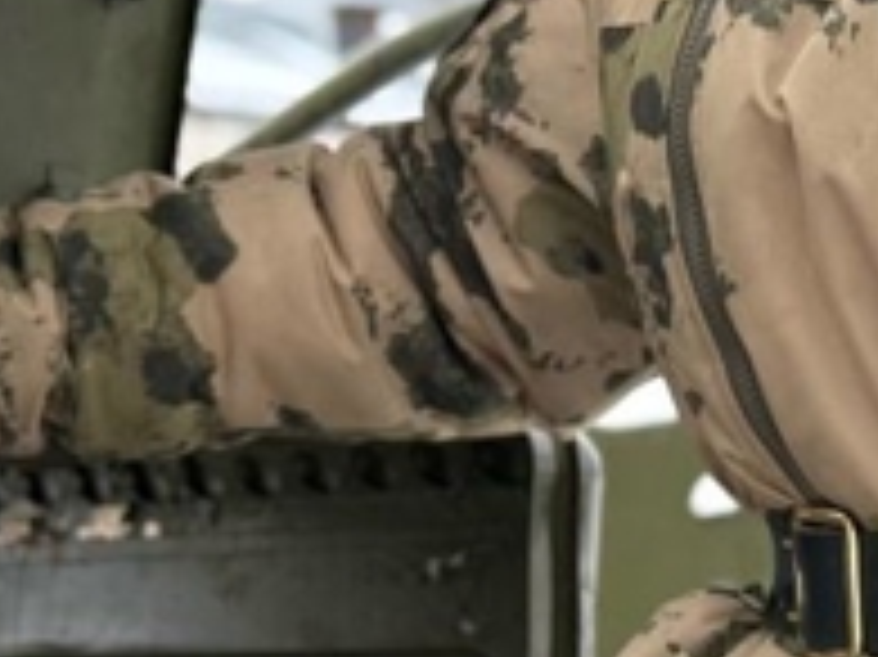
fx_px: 4157
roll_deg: +2.8
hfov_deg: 12.1
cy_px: 50
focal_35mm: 164
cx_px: 520
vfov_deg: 9.0
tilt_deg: +10.3
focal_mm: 6.76
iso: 64
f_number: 1.78
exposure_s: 1/420
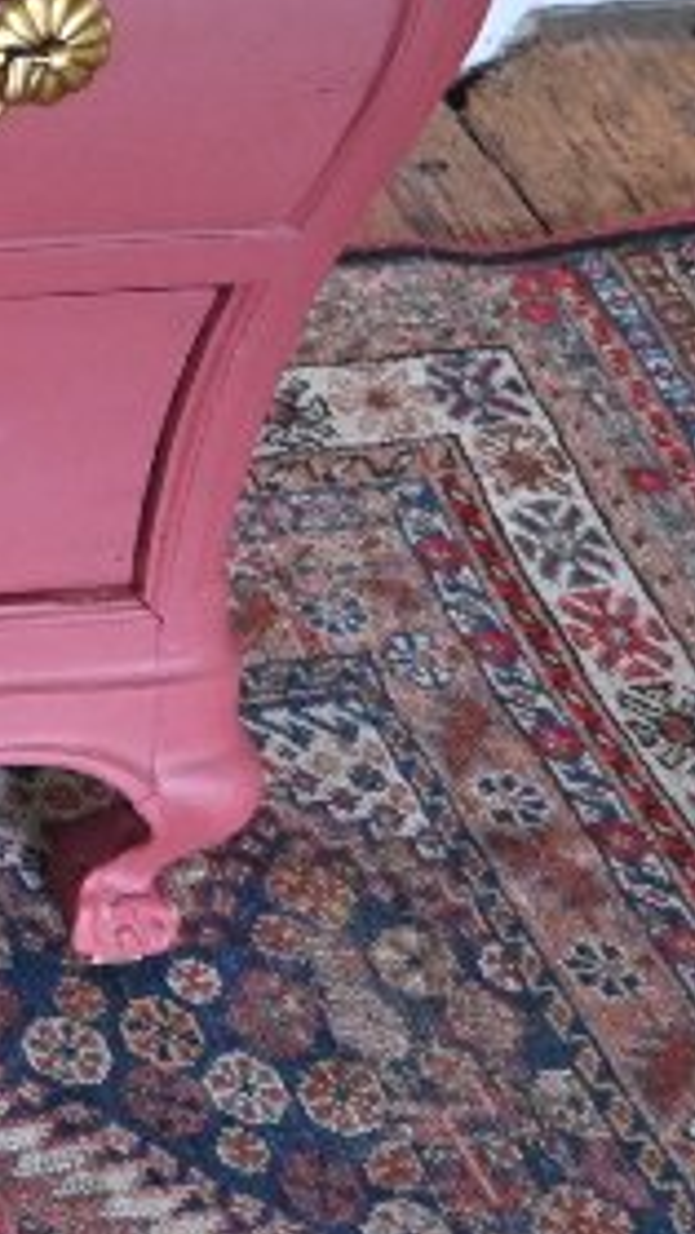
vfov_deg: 13.5
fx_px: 5085
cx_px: -823
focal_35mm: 155
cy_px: -217
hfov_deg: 7.4
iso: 3200
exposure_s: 1/125
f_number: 3.8
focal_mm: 23
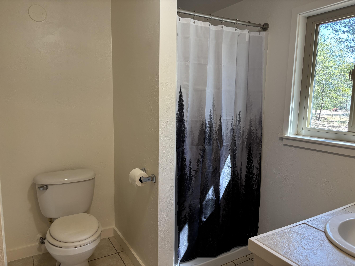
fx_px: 267
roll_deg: -1.4
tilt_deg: -8.0
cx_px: 178
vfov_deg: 53.1
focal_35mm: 26
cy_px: 133
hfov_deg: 67.3
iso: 100
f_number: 1.6
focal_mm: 5.96
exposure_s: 1/120
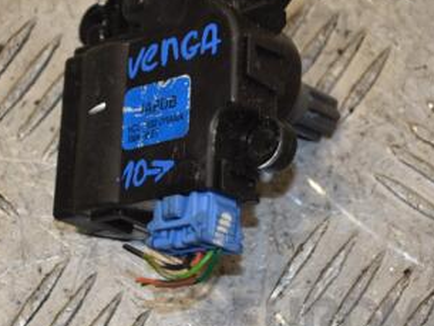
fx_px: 1956
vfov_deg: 9.5
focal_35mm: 156
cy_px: 130
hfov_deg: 12.7
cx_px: 206
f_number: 5.6
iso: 400
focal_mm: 55
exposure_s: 1/125
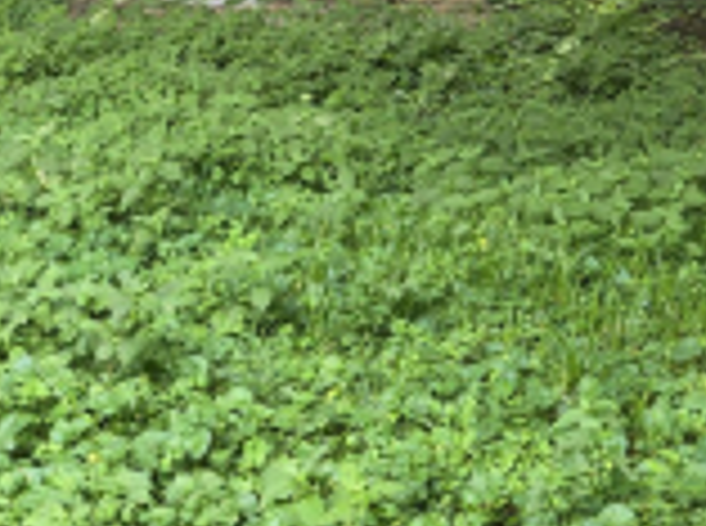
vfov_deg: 14.7
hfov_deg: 19.2
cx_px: -88
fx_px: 1994
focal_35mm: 98
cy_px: -45
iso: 25
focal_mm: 5.4
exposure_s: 1/60
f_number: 1.8
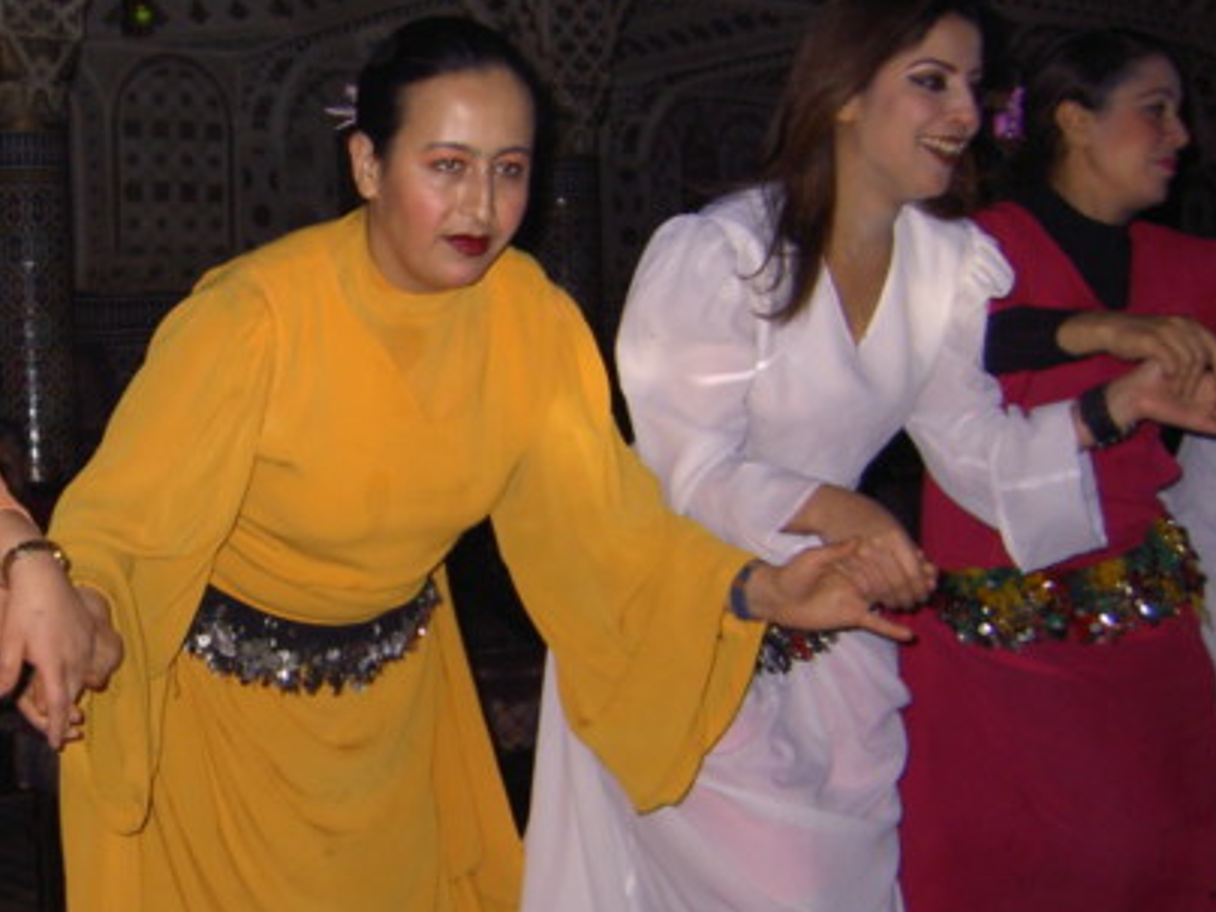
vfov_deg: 24.0
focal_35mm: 61
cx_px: 224
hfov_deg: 30.8
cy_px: 513
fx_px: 2143
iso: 50
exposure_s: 1/60
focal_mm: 5.6
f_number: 2.8
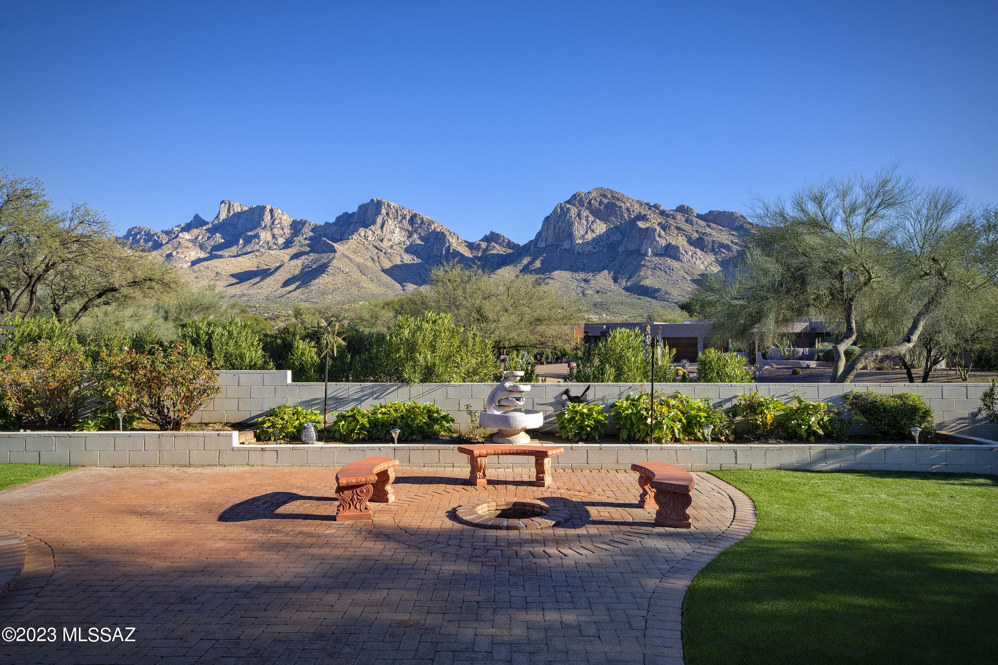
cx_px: 499
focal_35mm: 24
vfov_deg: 53.1
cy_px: 332
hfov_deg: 73.8
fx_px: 665
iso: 100
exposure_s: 1/60
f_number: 11
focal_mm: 24
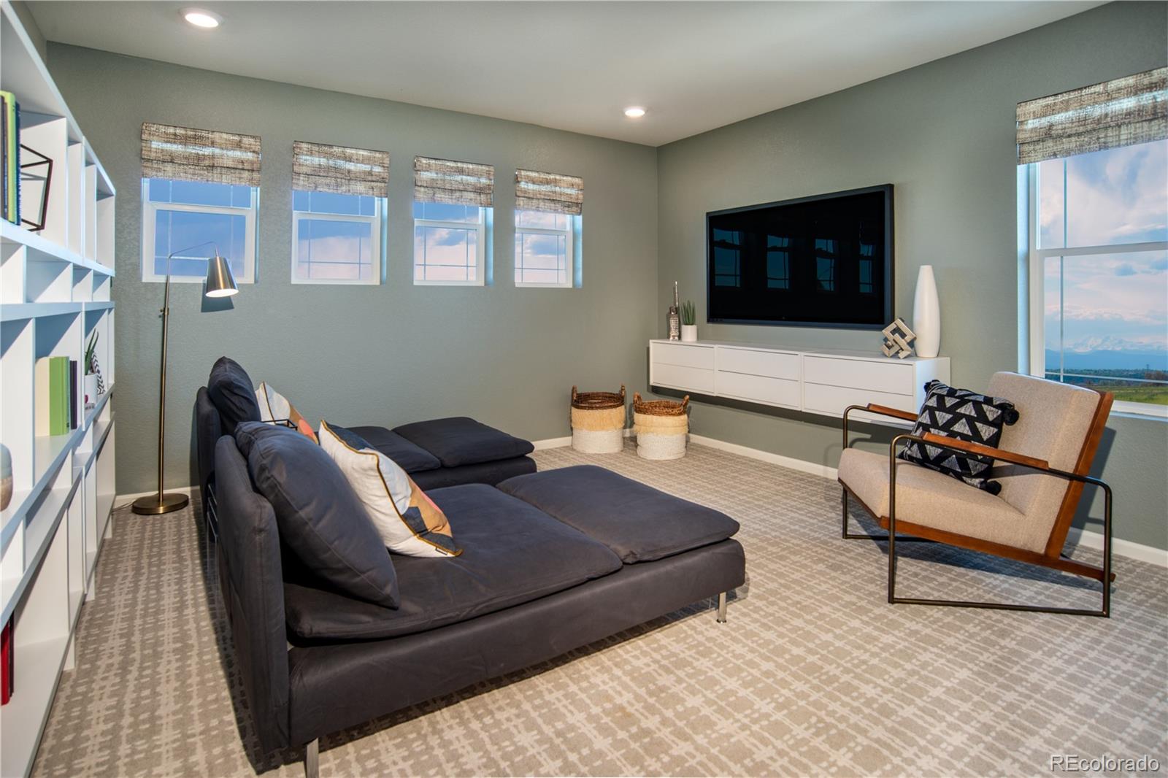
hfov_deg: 90.0
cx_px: 584
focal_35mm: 18
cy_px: 389
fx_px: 584
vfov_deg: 67.4
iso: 100
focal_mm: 18
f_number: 13
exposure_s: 1/8
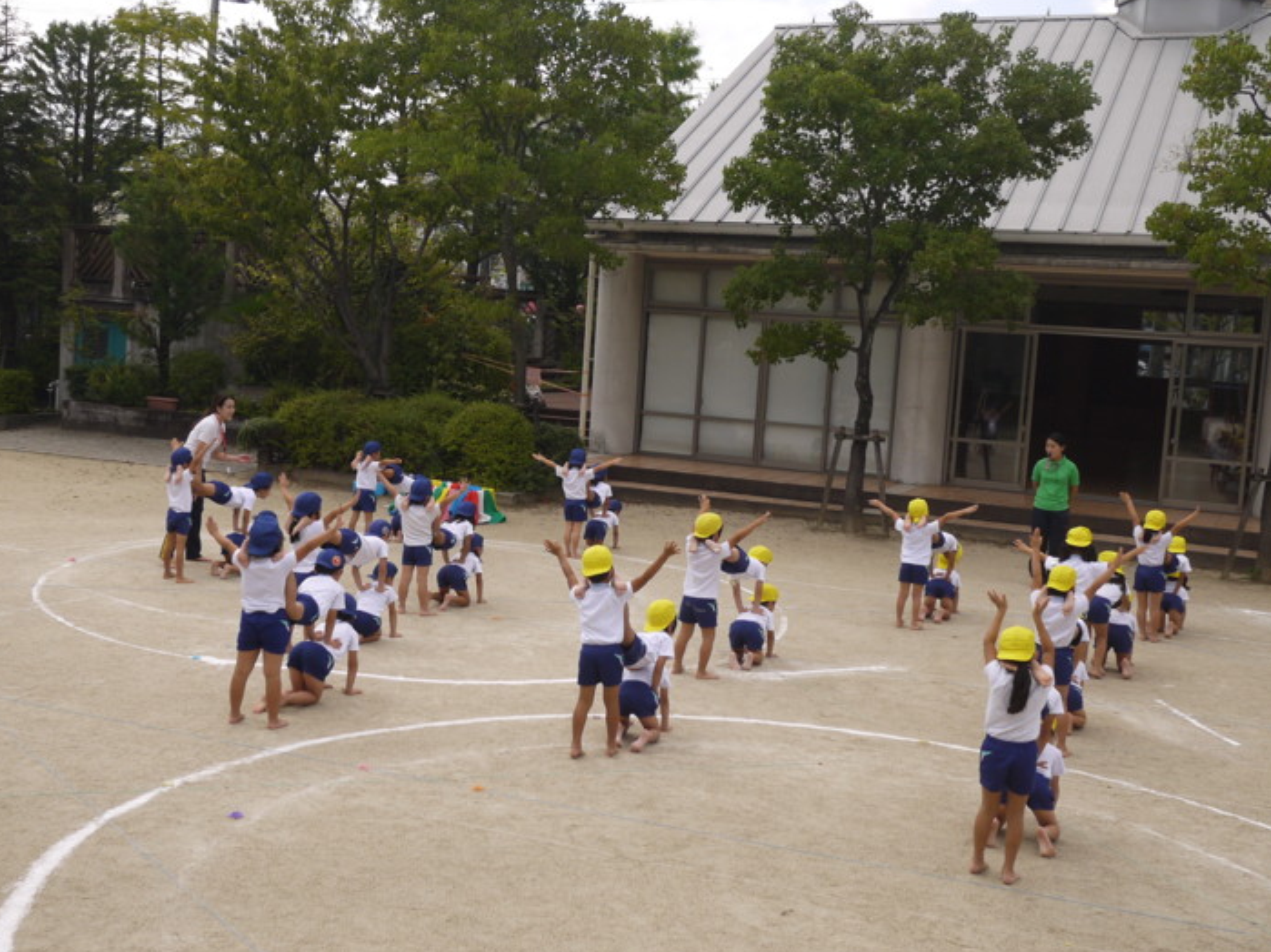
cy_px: 467
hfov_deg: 45.6
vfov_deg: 35.1
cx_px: 540
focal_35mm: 41
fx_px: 1505
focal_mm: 14
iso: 160
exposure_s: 1/800
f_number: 4.5
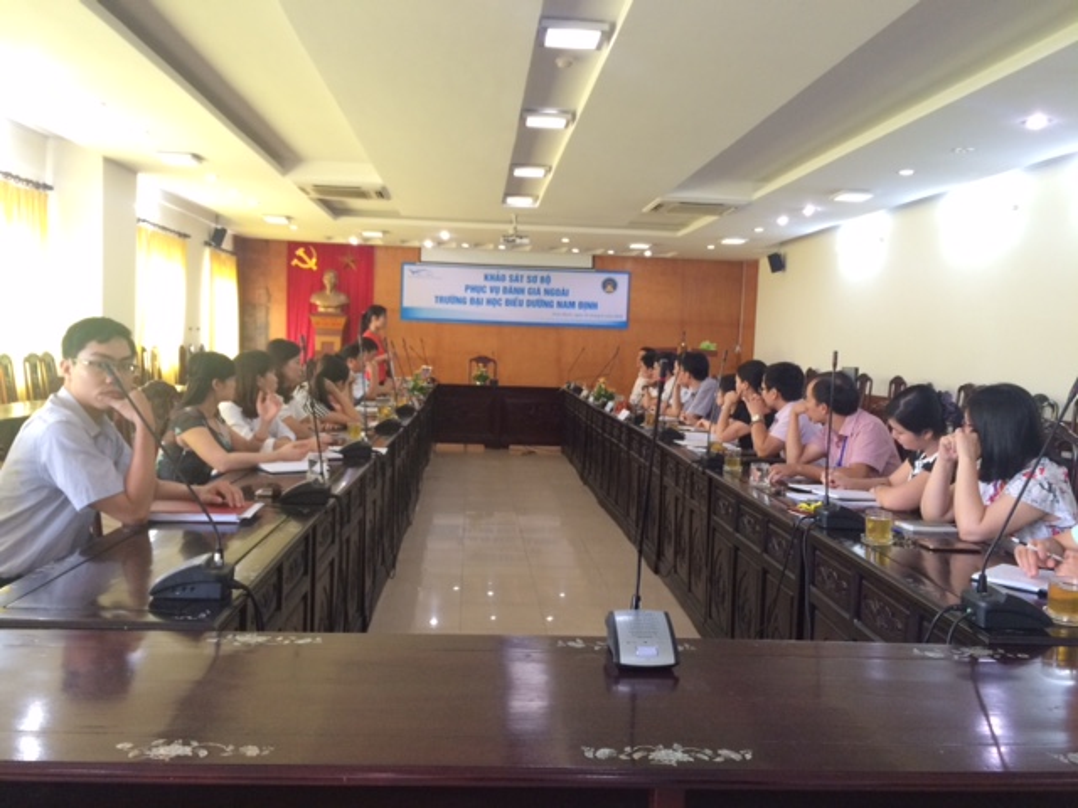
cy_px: 404
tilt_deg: -4.5
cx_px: 539
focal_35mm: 29
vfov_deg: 48.2
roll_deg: -2.3
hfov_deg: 61.7
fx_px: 903
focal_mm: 4.15
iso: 80
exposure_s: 1/33
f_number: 2.2
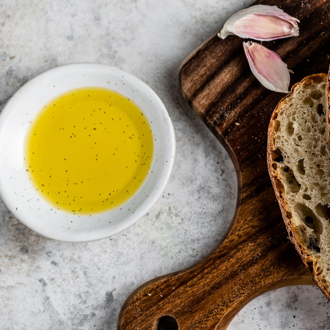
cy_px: 60
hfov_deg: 12.5
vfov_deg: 13.0
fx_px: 1445
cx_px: 472
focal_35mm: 134
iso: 100
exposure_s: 1/125
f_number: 5.6
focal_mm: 50
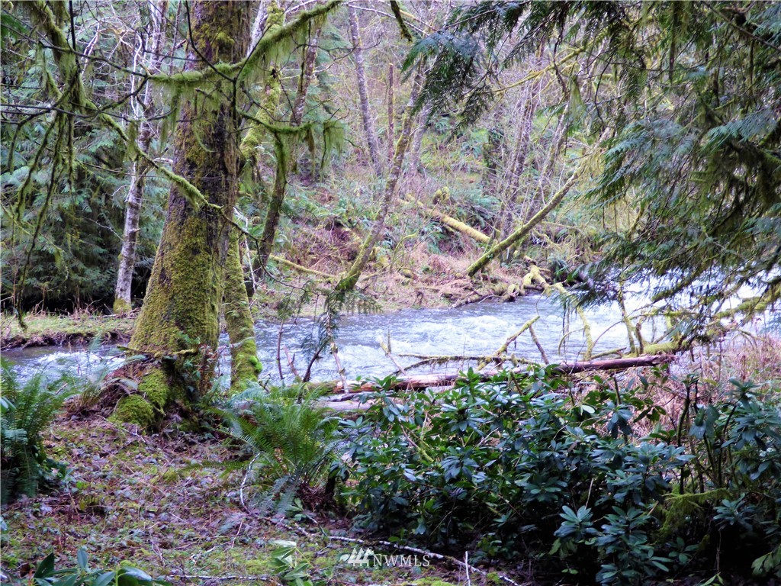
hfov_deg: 28.2
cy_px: 293
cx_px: 390
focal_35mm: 69
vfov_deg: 21.3
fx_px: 1557
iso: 400
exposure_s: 1/50
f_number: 4.2
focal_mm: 11.76
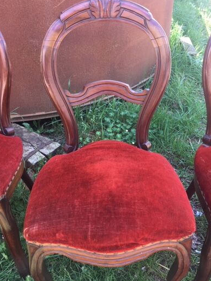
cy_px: 132
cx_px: 111
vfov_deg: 51.3
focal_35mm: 36
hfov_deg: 39.6
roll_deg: +1.9
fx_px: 293
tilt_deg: -35.2
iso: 32
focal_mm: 4.15
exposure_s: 1/100
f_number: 2.2
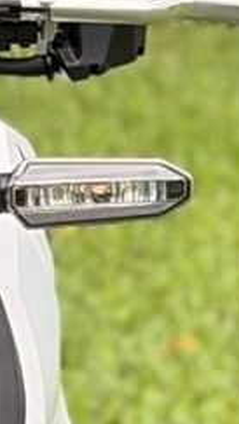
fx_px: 4949
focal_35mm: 440
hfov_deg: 2.8
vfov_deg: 4.8
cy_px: 817
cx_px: -239
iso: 80
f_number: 1.78
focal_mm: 6.76
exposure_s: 1/1055
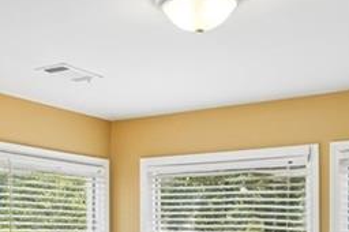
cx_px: 86
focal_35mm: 62
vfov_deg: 21.2
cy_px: 237
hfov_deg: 32.0
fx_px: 596
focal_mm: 15.4
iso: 320
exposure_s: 1/20
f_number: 8
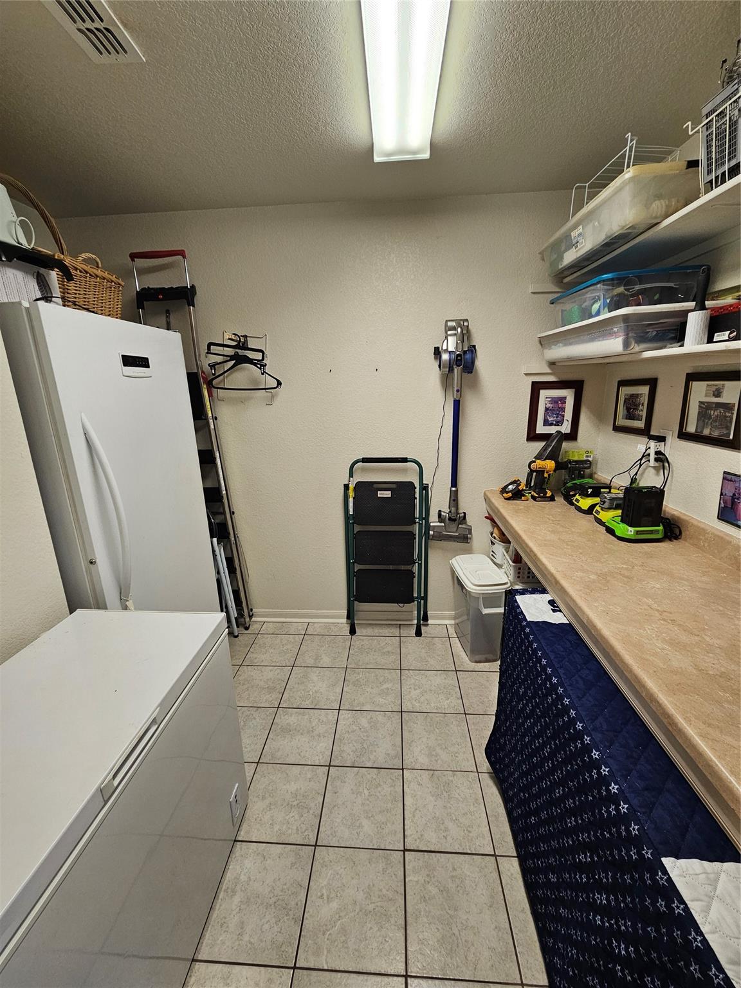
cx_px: 370
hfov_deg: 89.9
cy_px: 494
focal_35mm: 13
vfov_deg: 106.2
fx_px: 371
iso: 125
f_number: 2.2
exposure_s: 1/60
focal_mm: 2.2
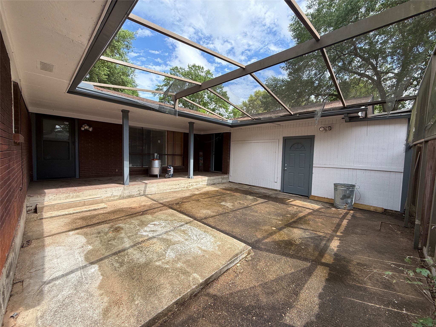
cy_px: 164
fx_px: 176
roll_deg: -1.7
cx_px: 218
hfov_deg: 102.1
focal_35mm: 14
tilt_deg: -2.0
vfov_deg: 85.7
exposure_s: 1/619
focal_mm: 2.22
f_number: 2.2
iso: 50
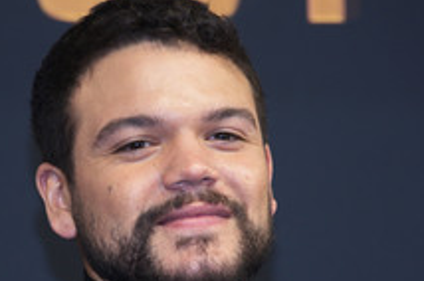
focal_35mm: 632
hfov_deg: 3.3
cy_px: 257
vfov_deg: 2.2
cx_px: 169
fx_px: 7432
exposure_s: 1/200
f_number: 5.6
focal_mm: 300
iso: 1000
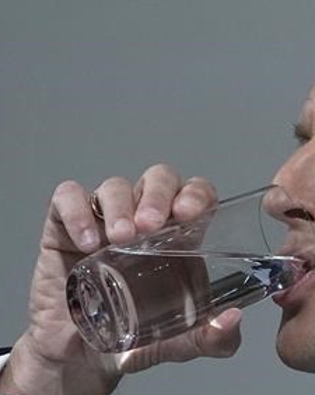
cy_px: 233
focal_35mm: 1022
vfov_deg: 1.9
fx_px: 11929
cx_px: 370
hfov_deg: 1.5
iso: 4000
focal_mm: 315
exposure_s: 1/400
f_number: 11
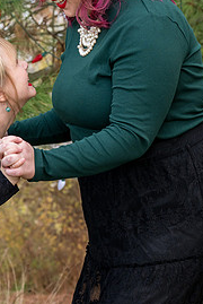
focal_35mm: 147
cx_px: 63
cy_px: 149
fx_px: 1240
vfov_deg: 13.9
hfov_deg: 9.3
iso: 400
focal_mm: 59
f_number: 5
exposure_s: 1/320
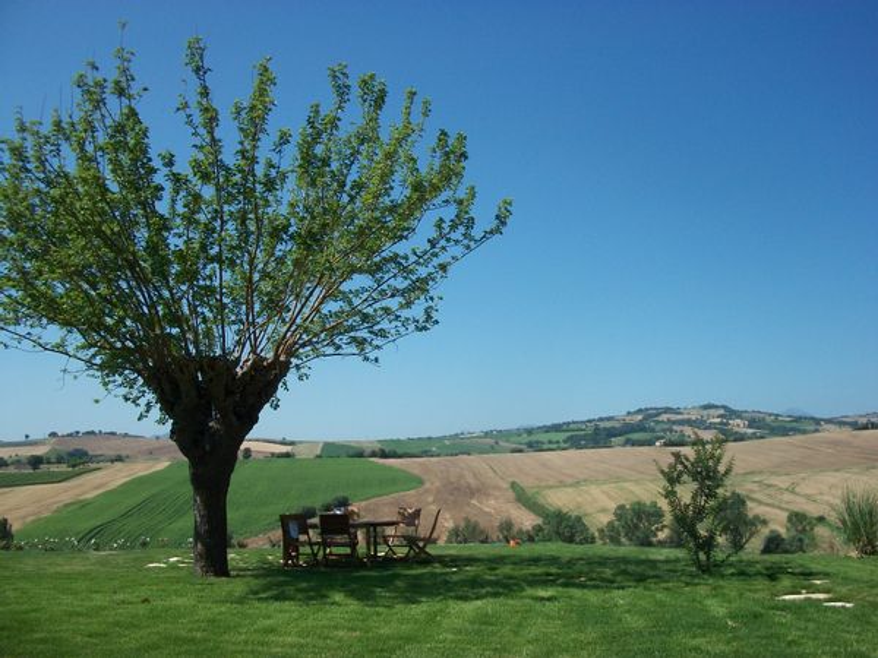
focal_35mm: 32
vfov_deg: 44.2
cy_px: 329
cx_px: 439
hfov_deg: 56.8
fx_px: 812
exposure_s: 1/500
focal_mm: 5.7
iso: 80
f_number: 5.5
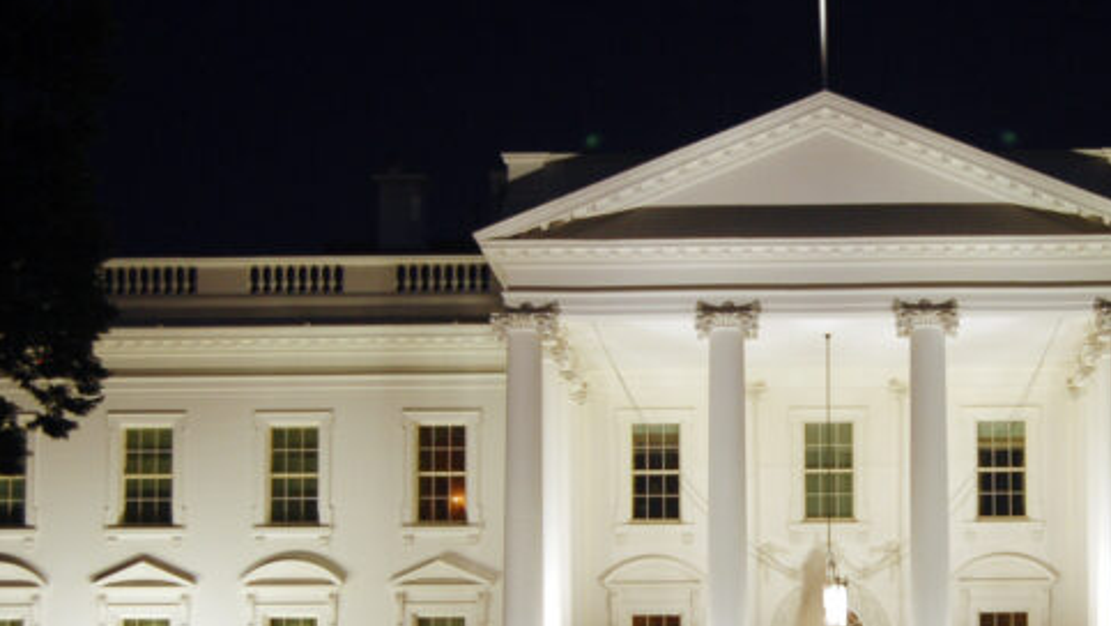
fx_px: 3038
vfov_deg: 11.7
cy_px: 452
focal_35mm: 103
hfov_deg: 20.6
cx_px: 826
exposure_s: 1/1.6
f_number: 4.5
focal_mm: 31
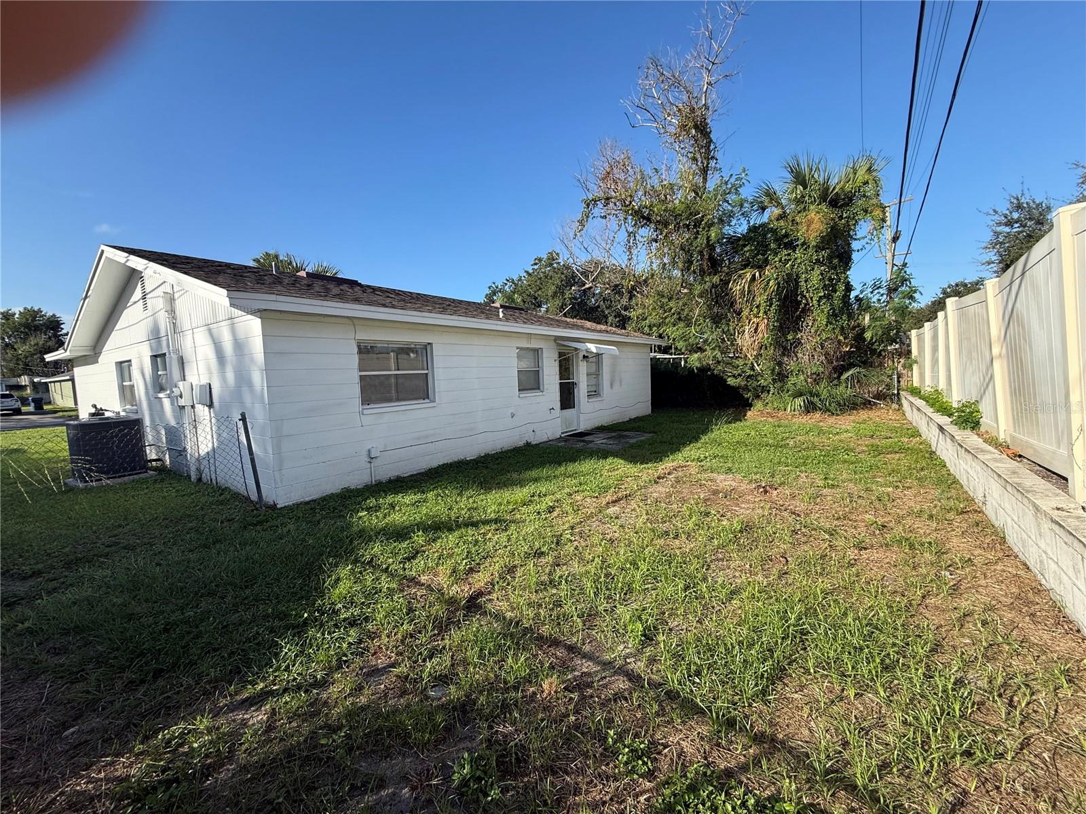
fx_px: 439
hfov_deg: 102.1
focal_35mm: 14
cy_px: 407
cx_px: 543
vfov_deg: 85.7
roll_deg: +2.8
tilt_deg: -4.4
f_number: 2.2
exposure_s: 1/853
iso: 50
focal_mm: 2.22
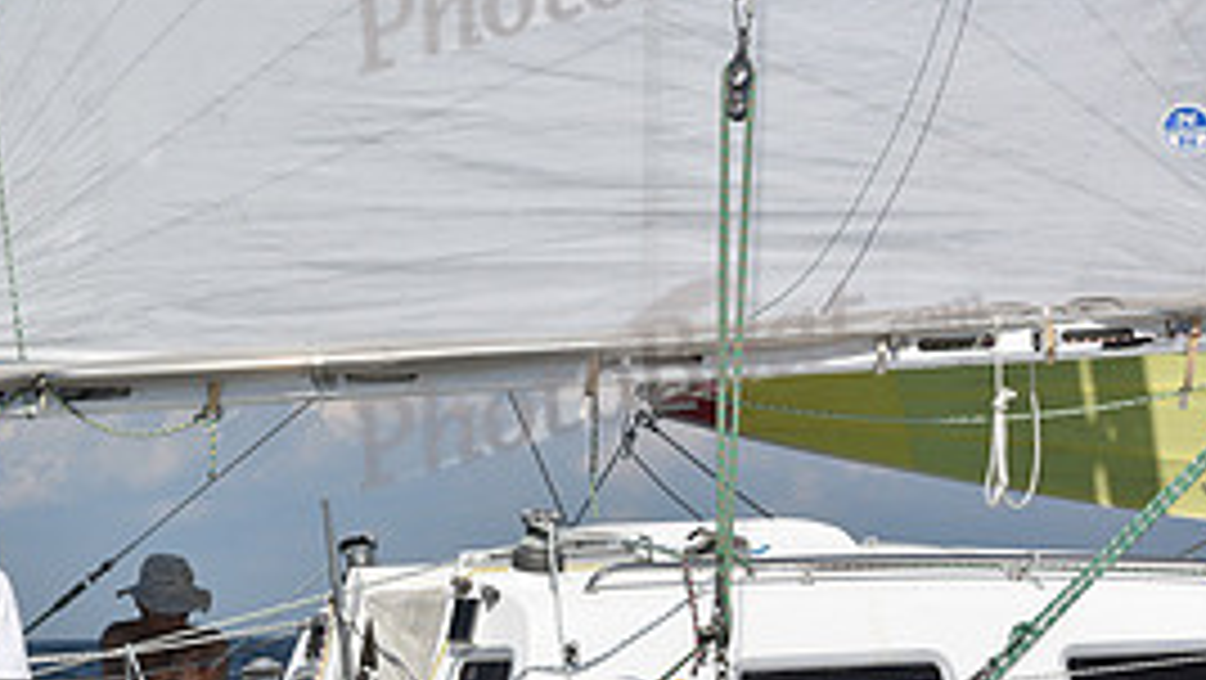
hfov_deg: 12.6
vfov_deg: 7.1
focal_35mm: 170
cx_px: 122
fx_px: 5438
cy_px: 669
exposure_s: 1/1250
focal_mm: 75
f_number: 11
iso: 320
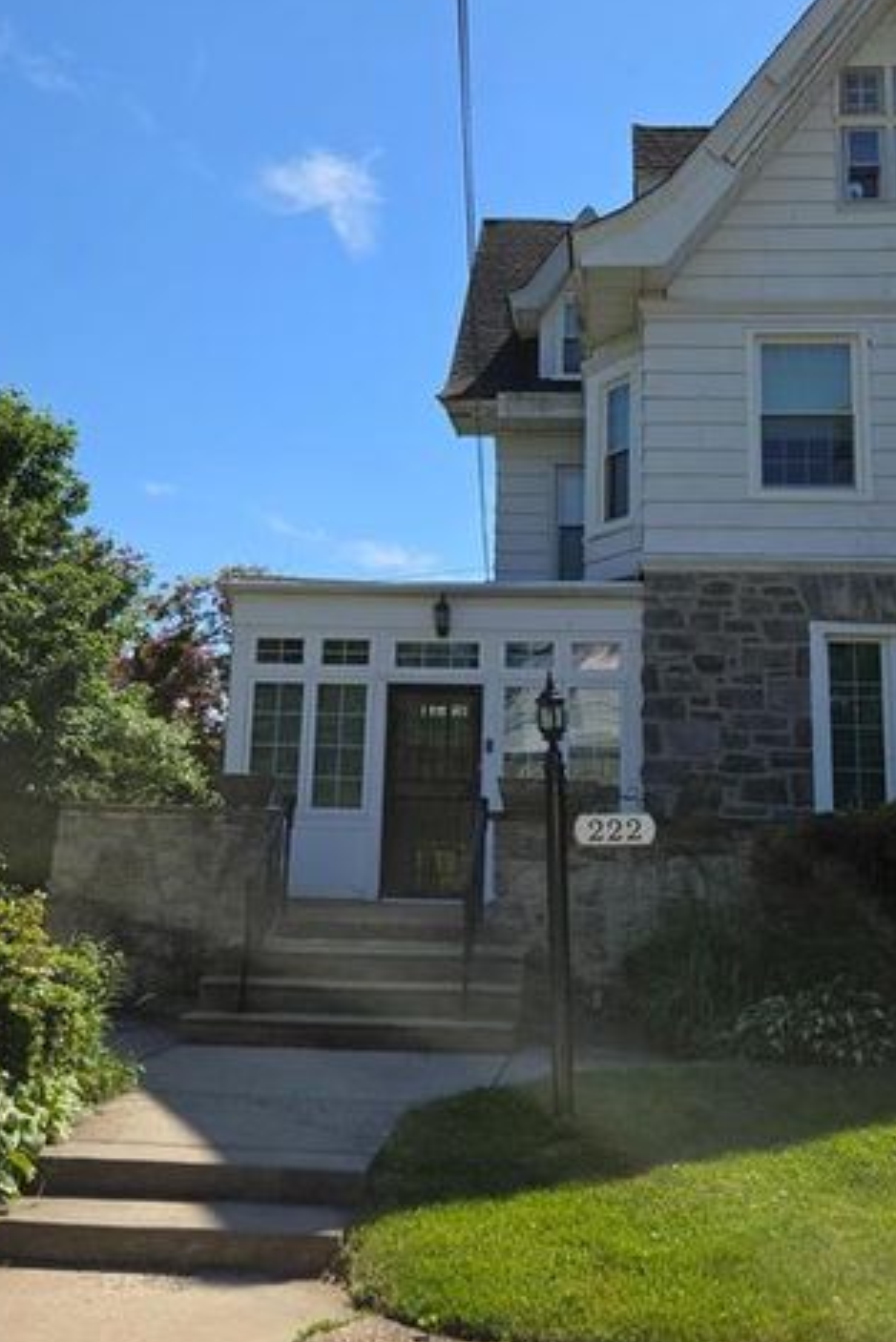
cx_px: 587
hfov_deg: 38.5
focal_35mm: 34
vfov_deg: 55.7
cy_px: 602
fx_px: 1268
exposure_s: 1/1718
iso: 25
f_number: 1.8
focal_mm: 5.4
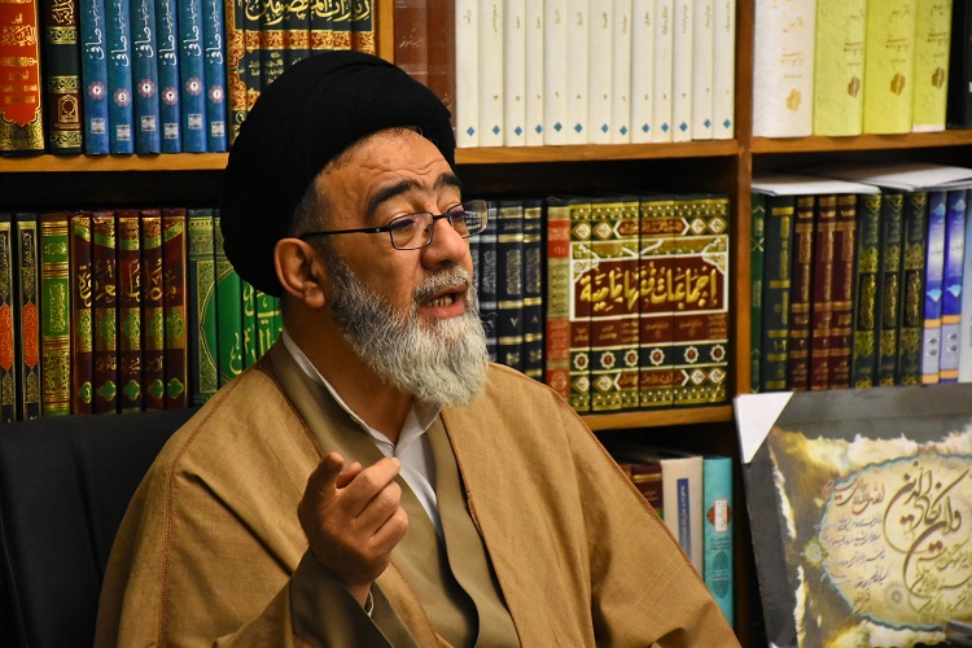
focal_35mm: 150
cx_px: 486
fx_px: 4050
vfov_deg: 9.1
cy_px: 324
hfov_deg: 13.7
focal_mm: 100
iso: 5600
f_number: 5.6
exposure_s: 1/100
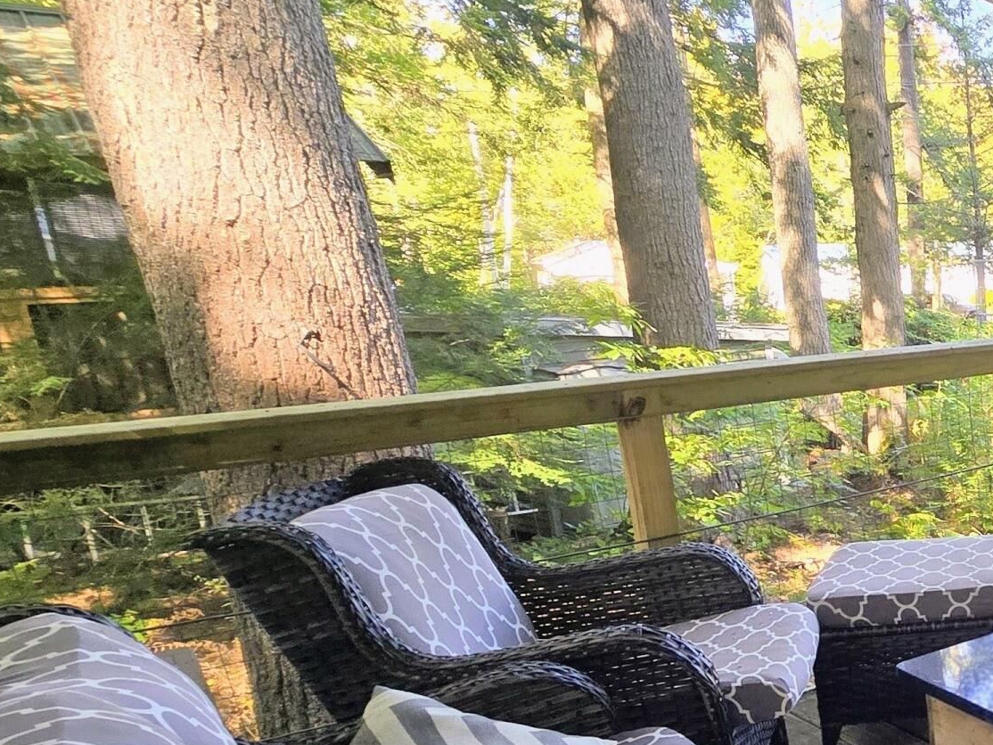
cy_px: 527
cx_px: 1285
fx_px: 1004
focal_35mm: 35
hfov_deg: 35.8
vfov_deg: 39.9
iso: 50
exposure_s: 1/129
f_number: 2.2
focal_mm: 2.2
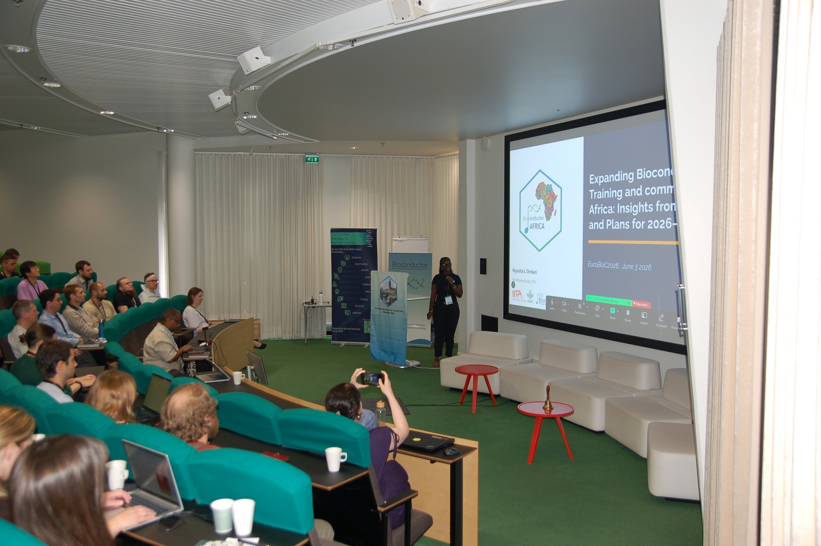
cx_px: 410
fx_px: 752
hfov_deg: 57.3
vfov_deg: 39.9
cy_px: 273
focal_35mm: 33
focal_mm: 22
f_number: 2.8
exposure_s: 1/60
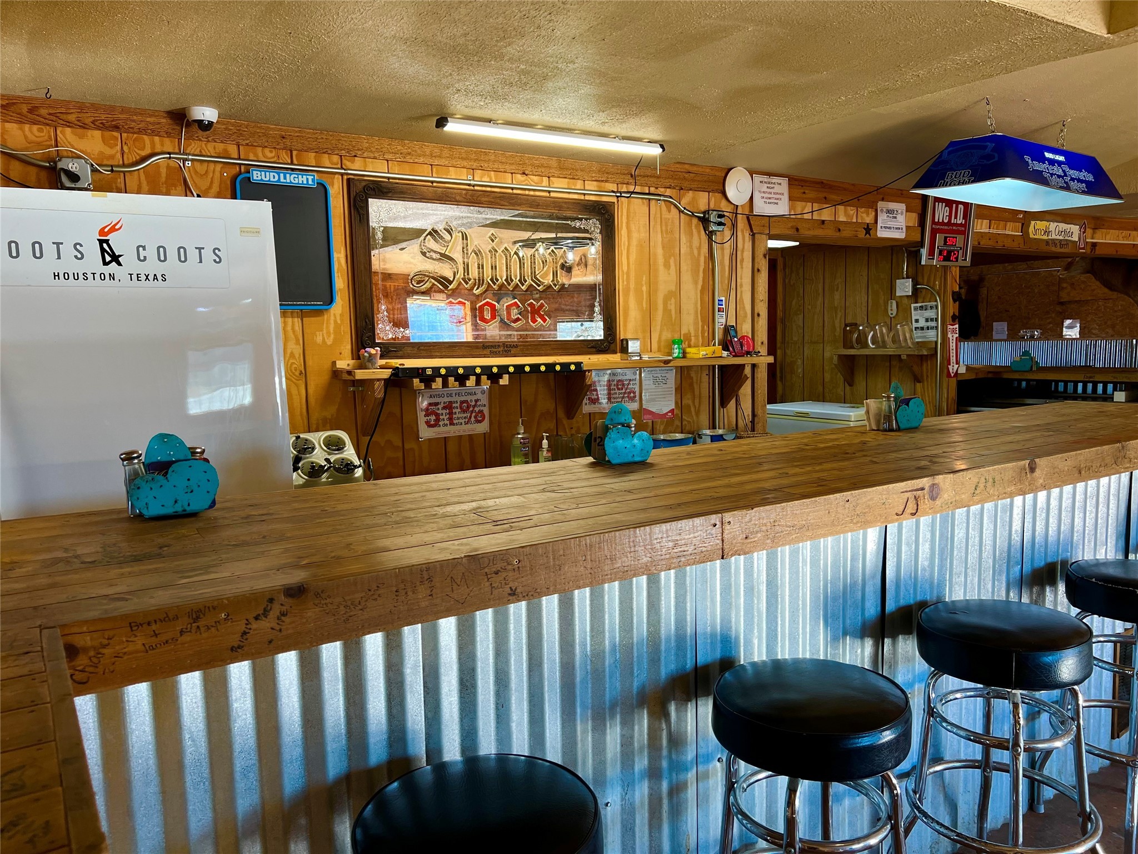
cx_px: 569
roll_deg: +1.5
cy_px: 427
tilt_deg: -7.1
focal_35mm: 26
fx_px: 855
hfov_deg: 67.3
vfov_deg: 53.1
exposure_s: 1/120
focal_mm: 5.7
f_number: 1.5
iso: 125
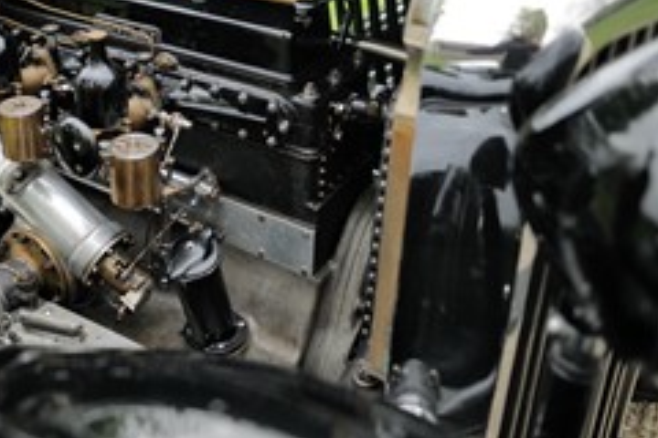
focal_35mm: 40
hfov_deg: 47.4
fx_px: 731
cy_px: 77
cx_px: 203
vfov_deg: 32.3
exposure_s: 1/1600
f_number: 1.4
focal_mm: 24
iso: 200
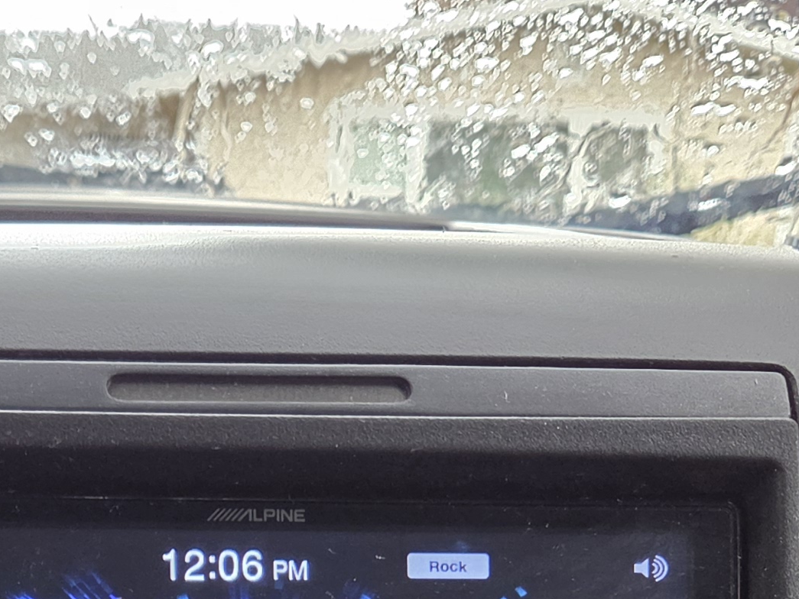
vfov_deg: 14.6
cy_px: 1094
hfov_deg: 21.9
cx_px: 152
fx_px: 2031
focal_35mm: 88
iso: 250
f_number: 1.8
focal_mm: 5.4
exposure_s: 1/120
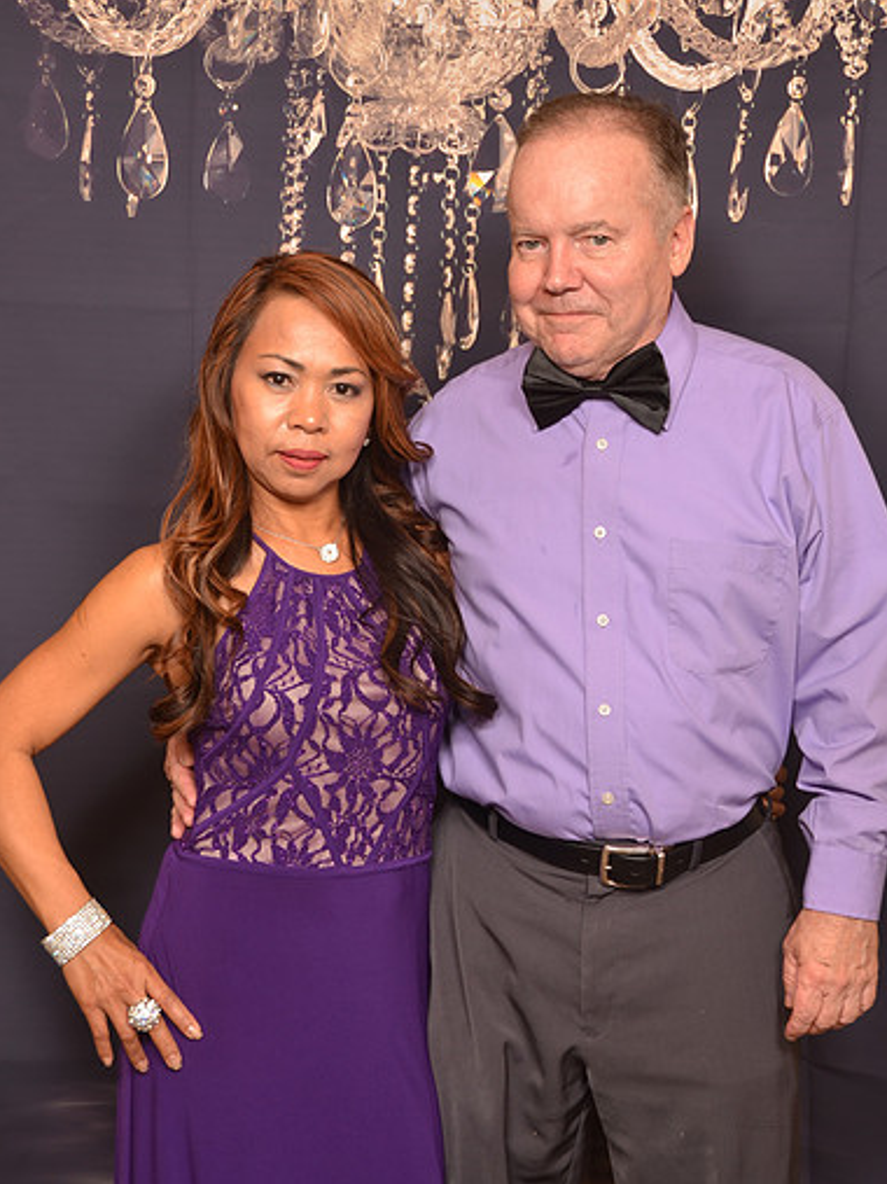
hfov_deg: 18.7
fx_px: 2700
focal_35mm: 79
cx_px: 444
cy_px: 542
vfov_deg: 24.7
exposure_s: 1/60
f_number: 5.6
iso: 200
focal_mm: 48
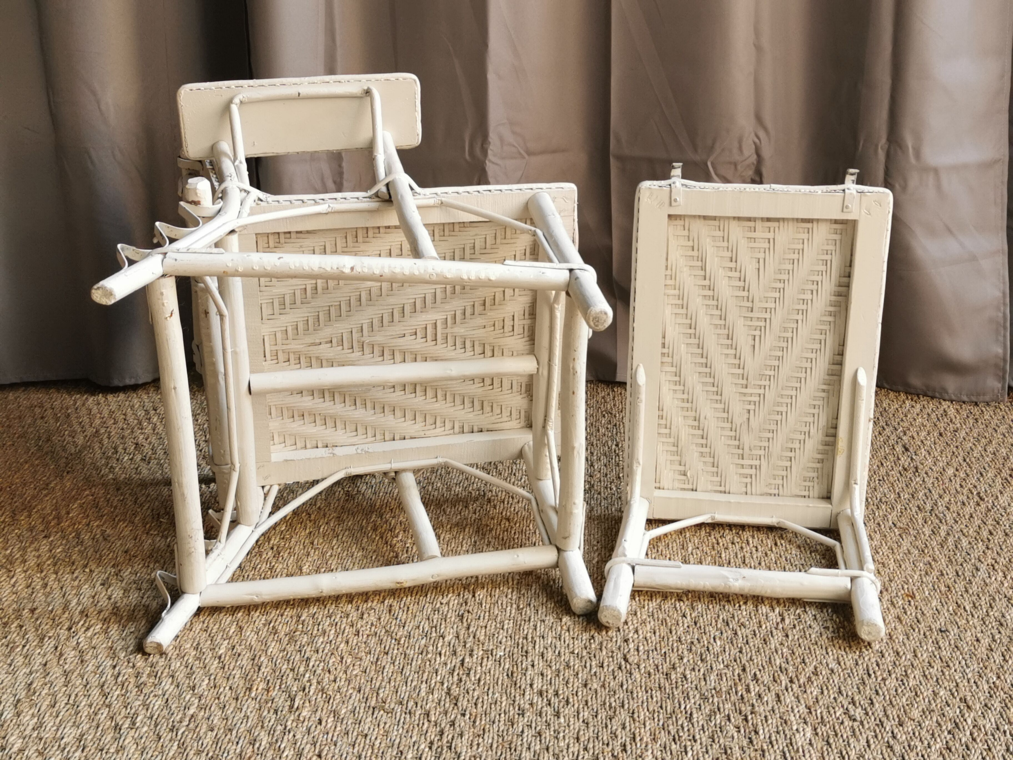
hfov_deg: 42.1
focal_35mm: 45
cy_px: 380
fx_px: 1317
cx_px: 506
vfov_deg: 32.2
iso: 50
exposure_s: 1/143
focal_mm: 5.58
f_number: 1.8
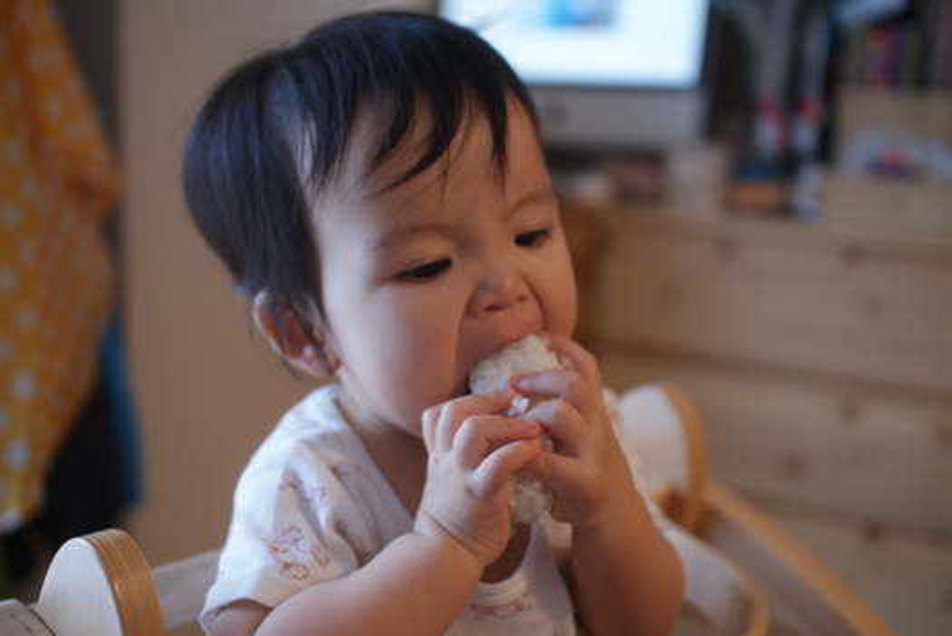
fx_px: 1191
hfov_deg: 43.6
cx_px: 476
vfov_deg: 29.9
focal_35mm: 45
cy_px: 318
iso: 400
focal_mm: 30
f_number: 2
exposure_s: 1/80
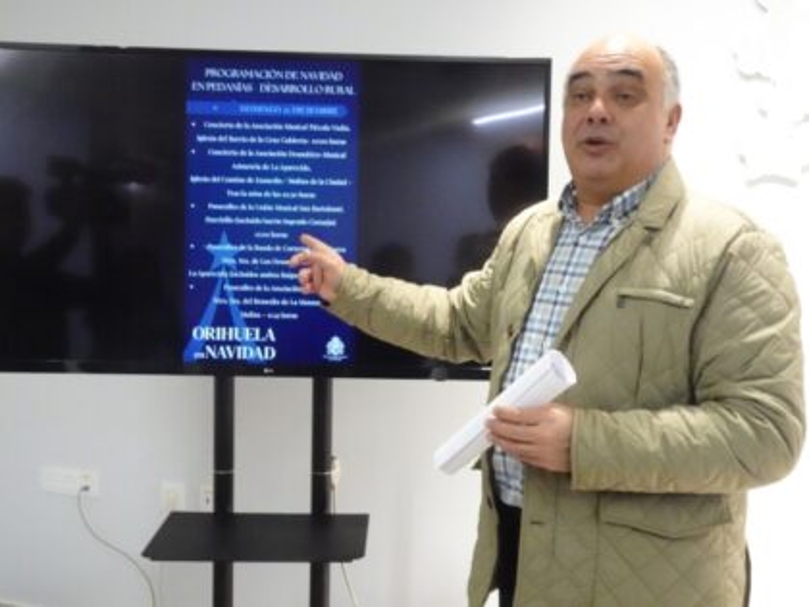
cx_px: 404
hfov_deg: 50.1
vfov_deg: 38.7
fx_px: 865
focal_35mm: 37
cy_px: 304
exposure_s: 1/100
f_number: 4
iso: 1600
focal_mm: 6.26
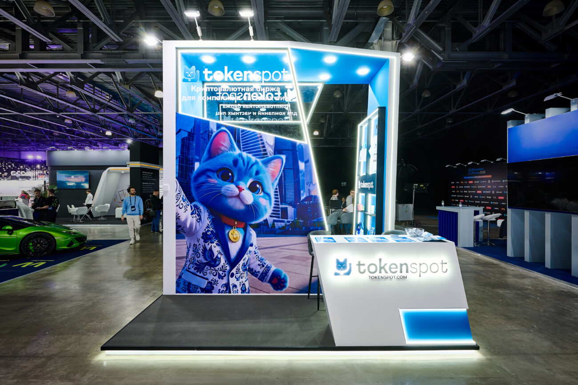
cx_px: 289
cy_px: 192
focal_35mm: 16
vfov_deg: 72.0
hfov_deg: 95.0
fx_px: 265
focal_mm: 16.5
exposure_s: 1/20
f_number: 7.1
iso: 320
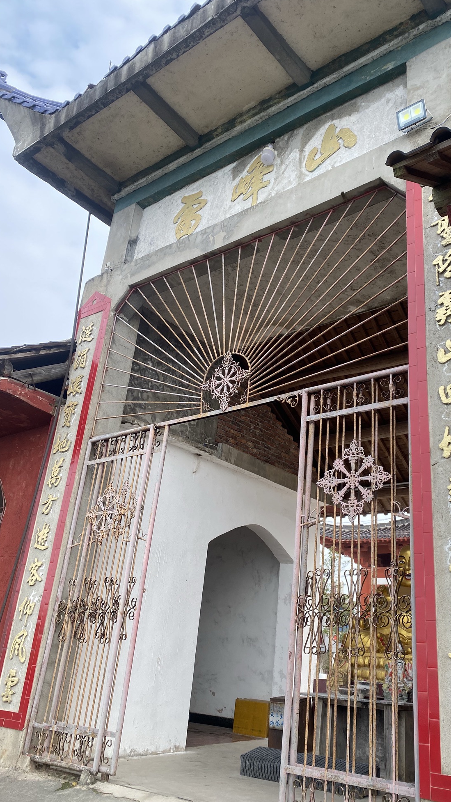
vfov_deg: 66.1
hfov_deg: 39.8
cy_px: 398
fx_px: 617
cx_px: 289
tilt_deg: +23.3
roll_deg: -5.1
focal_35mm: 29
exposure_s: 1/546
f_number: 1.8
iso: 32
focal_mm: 4.25
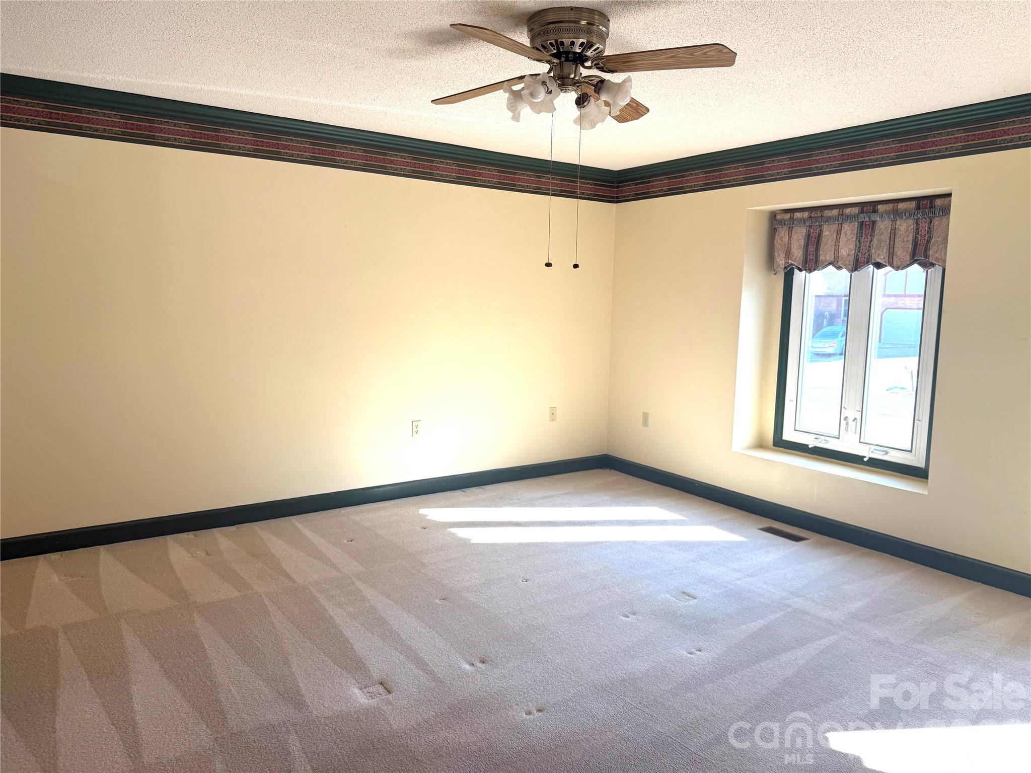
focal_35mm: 24
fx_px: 715
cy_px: 386
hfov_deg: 71.6
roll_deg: -1.3
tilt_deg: -6.6
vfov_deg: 56.8
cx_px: 516
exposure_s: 1/232
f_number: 1.78
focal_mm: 6.76
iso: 100
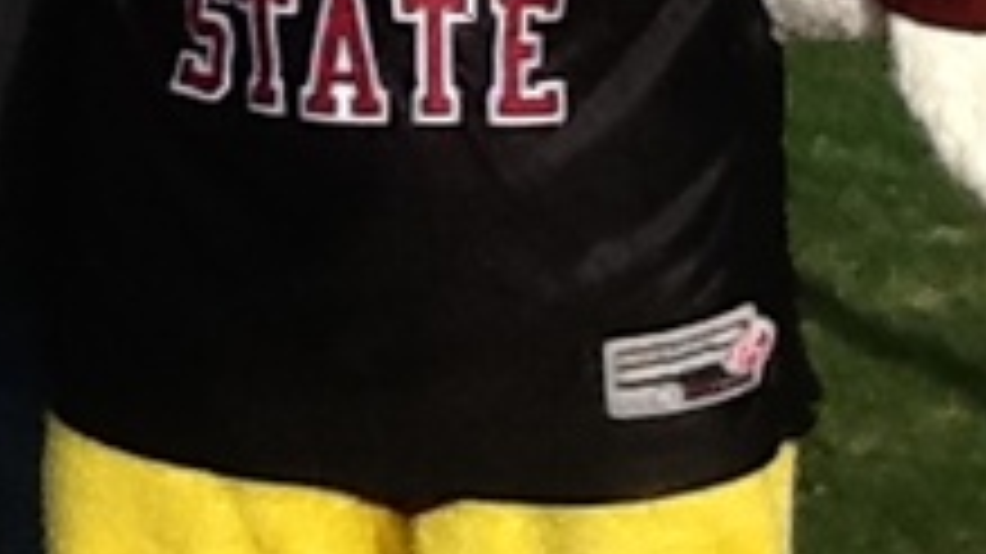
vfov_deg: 6.6
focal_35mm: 175
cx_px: -144
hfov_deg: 12.1
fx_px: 4574
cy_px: -725
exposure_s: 1/1783
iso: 40
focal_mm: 2.03
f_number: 2.4
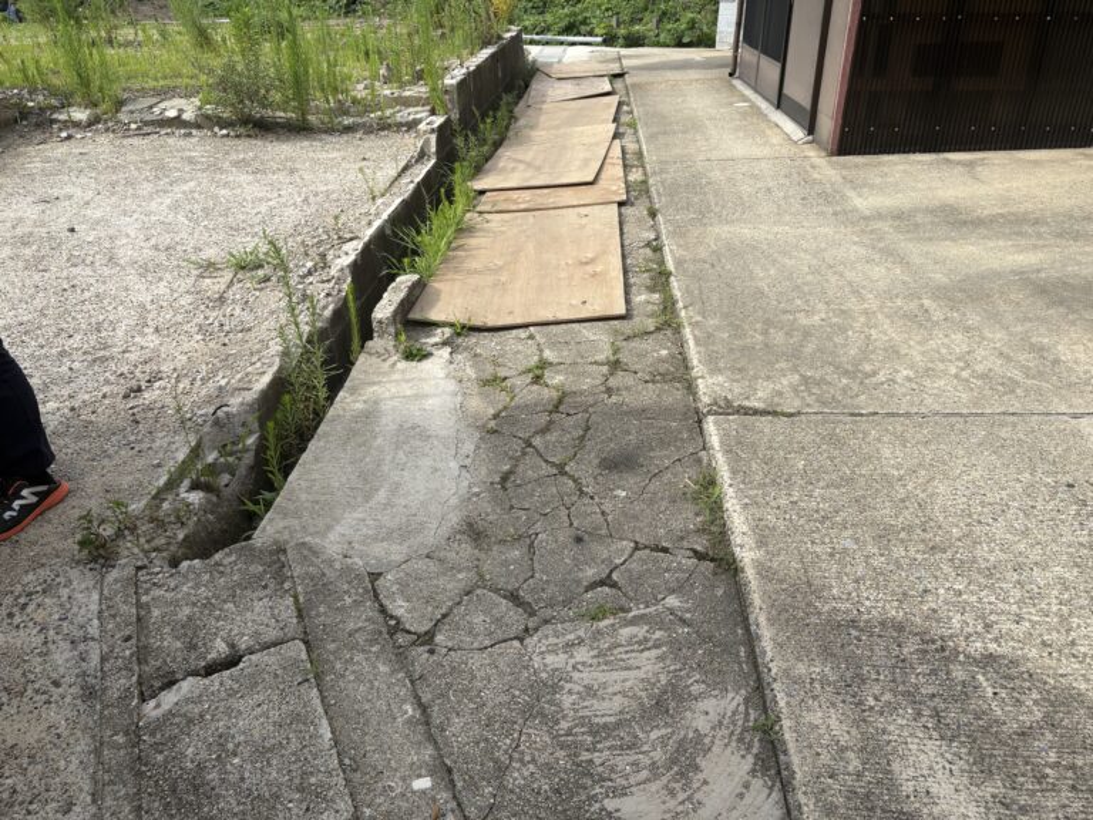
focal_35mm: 26
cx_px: 546
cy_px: 410
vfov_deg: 53.1
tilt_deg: -26.5
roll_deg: +1.7
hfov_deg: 67.3
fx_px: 821
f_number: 1.6
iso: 50
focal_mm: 5.96
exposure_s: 1/2012
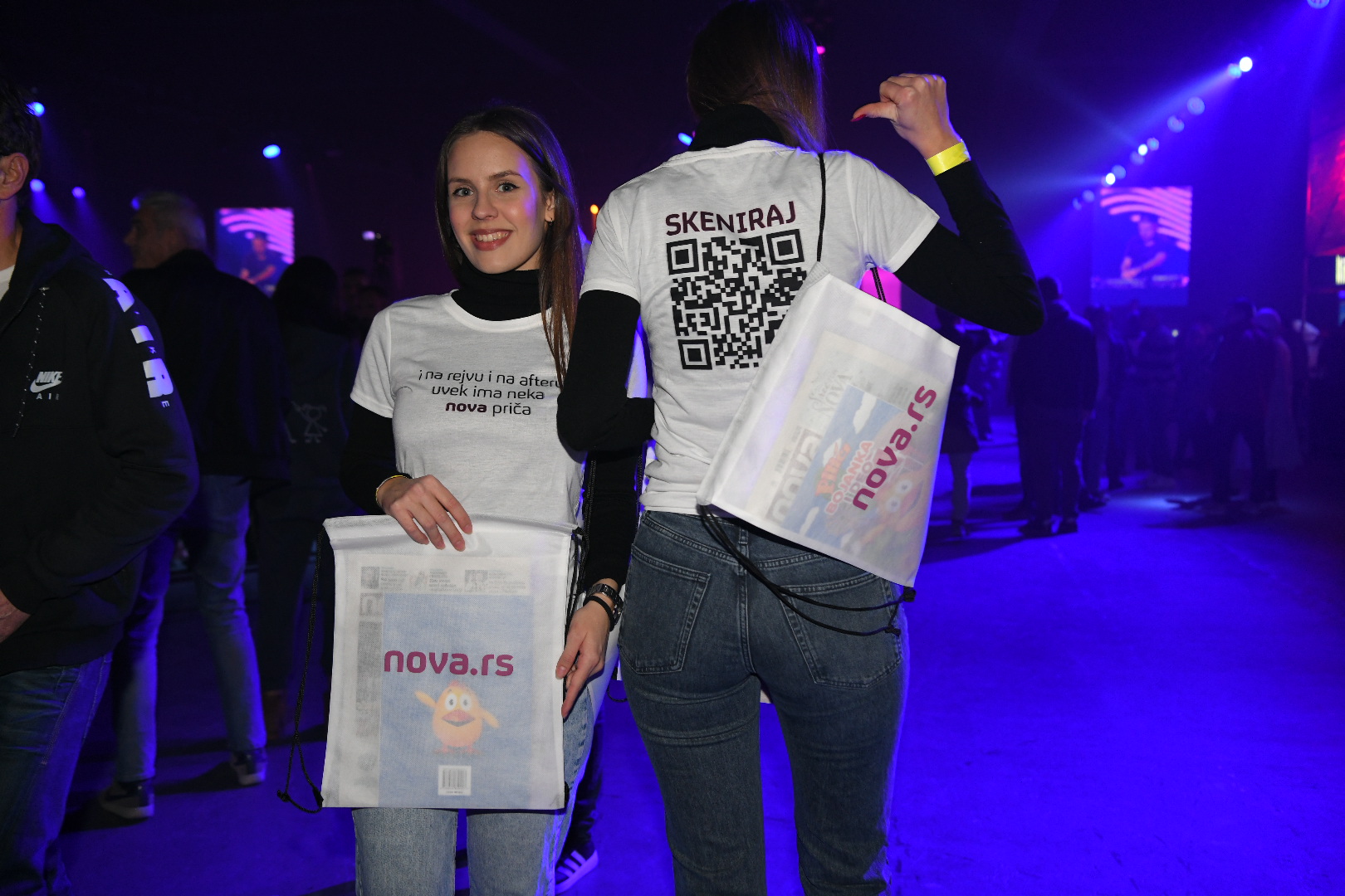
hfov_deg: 54.4
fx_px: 1308
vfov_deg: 37.9
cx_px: 672
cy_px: 448
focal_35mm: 35
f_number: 4
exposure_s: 1/250
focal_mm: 35
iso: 2000
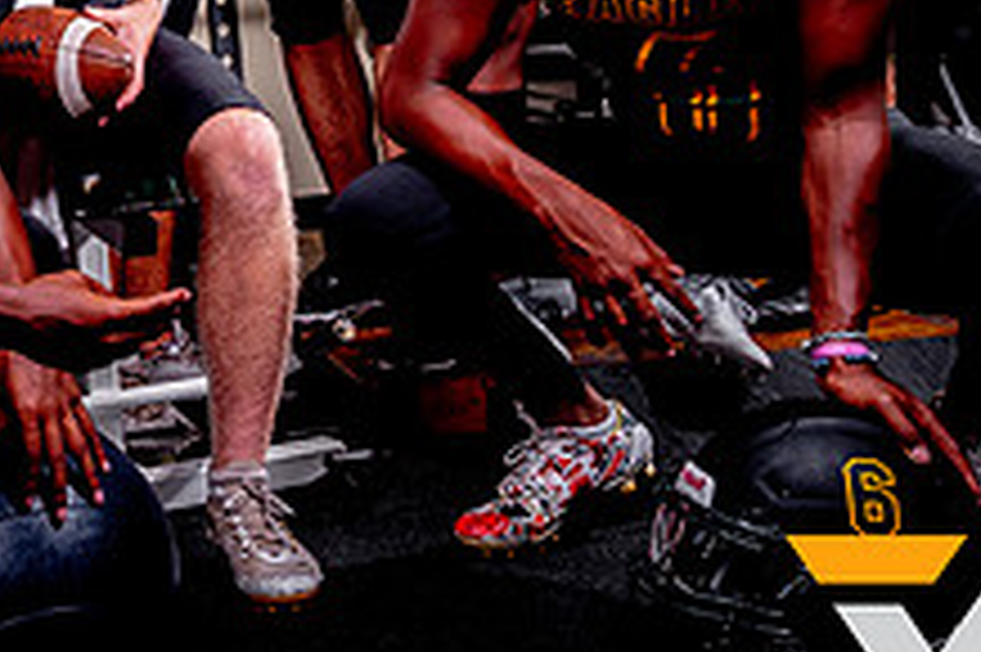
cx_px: -242
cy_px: -80
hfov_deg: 24.4
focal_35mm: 74
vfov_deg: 17.7
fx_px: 2015
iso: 100
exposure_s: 1/125
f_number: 8
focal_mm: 24
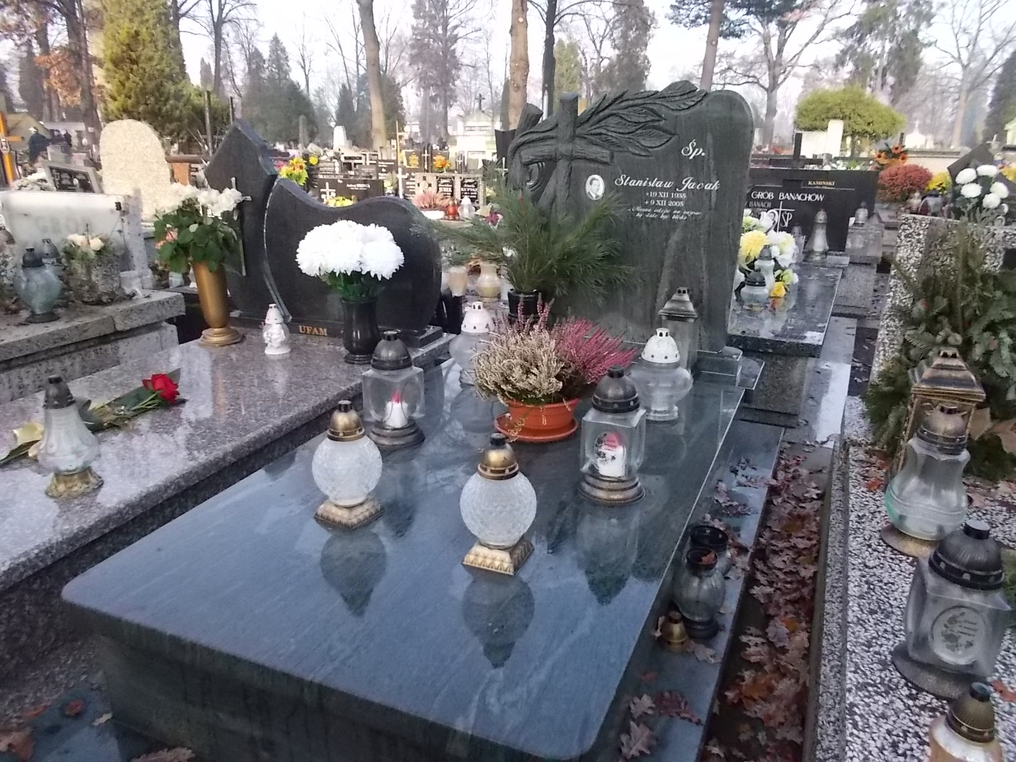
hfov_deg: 67.3
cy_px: 381
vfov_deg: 53.1
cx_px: 508
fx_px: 763
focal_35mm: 26
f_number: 8
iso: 400
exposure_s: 1/80
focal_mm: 4.6
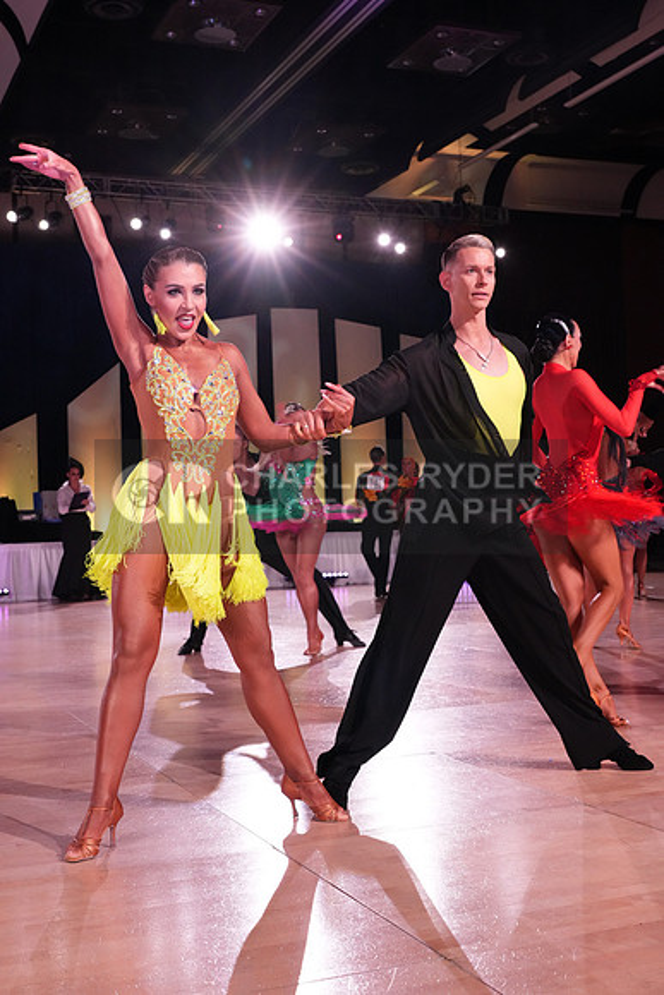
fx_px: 1189
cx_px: 332
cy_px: 498
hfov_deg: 31.2
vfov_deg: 45.4
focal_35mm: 43
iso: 4000
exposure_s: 1/200
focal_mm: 43
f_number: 7.1
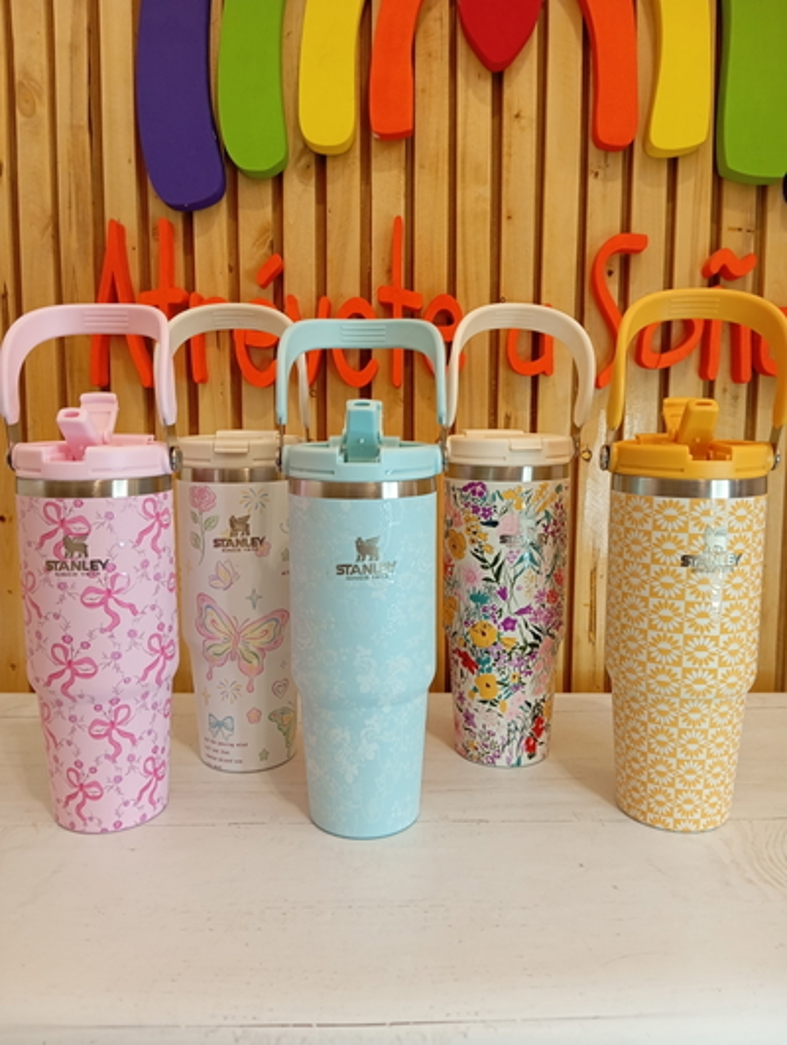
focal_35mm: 28
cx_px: 394
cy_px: 522
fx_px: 846
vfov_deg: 63.4
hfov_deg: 49.9
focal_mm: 4.22
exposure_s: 1/33.3
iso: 704
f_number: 1.8
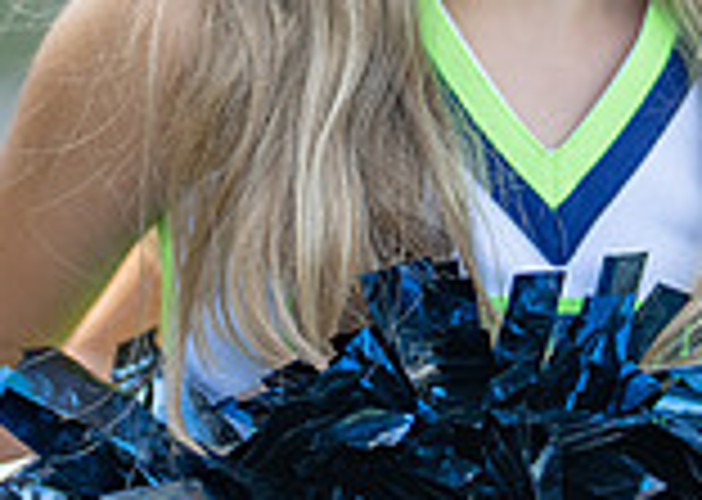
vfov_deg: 6.2
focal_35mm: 230
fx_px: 4580
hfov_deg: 8.7
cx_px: 629
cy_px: -52
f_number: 1.2
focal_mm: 50
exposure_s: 1/1000
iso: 100
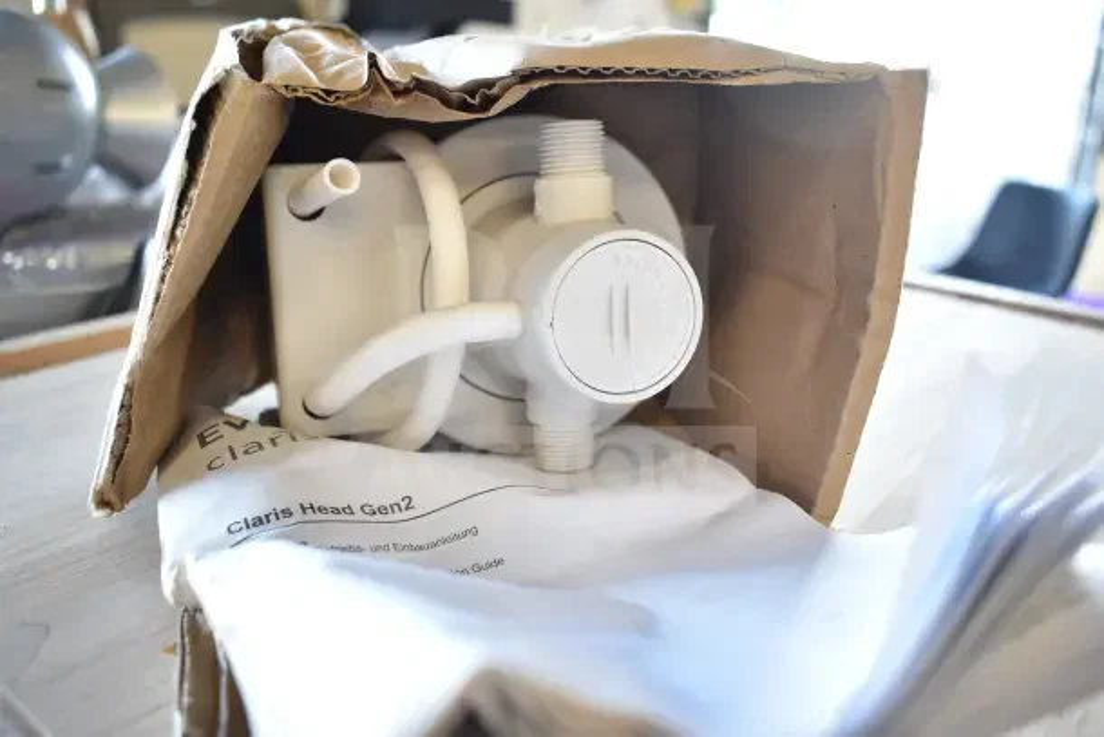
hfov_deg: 59.5
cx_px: 552
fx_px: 966
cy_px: 368
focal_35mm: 32
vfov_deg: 41.7
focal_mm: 21
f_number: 3.8
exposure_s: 1/30
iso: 500
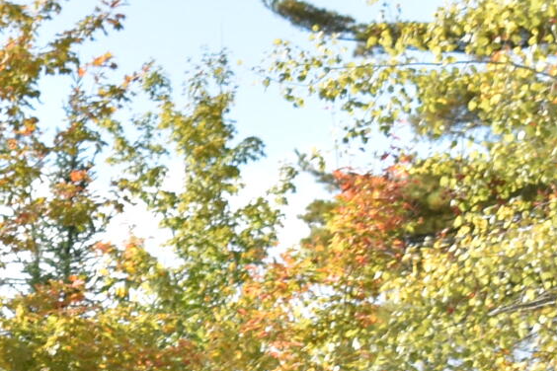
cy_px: 559
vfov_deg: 4.1
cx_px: -288
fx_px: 5183
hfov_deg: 6.1
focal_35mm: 335
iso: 100
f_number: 6.3
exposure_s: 1/200
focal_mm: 42
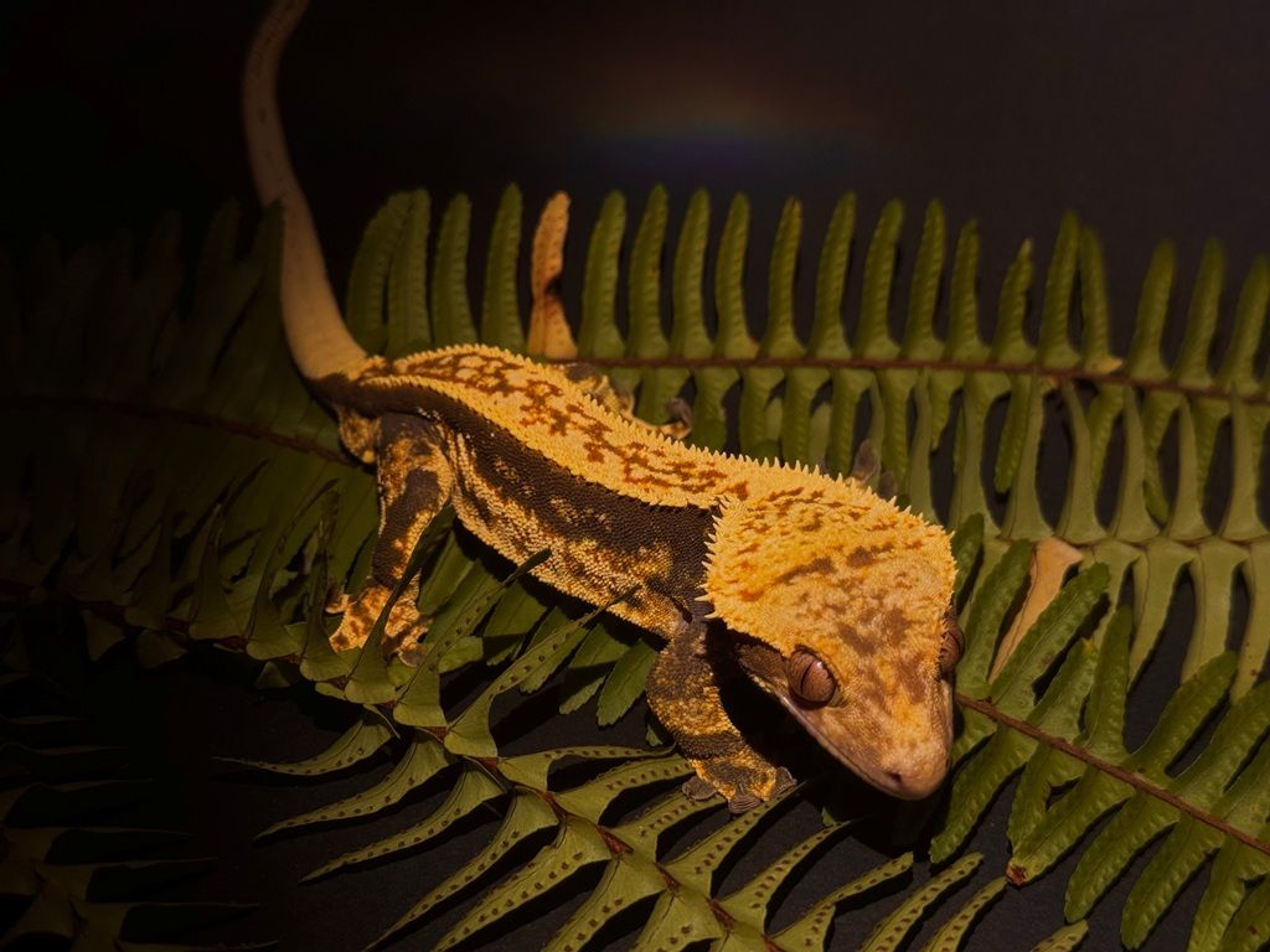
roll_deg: +6.5
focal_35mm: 48
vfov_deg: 30.3
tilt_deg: -41.1
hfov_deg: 39.7
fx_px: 1761
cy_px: 476
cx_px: 635
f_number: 1.78
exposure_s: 1/118
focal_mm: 6.76
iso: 100
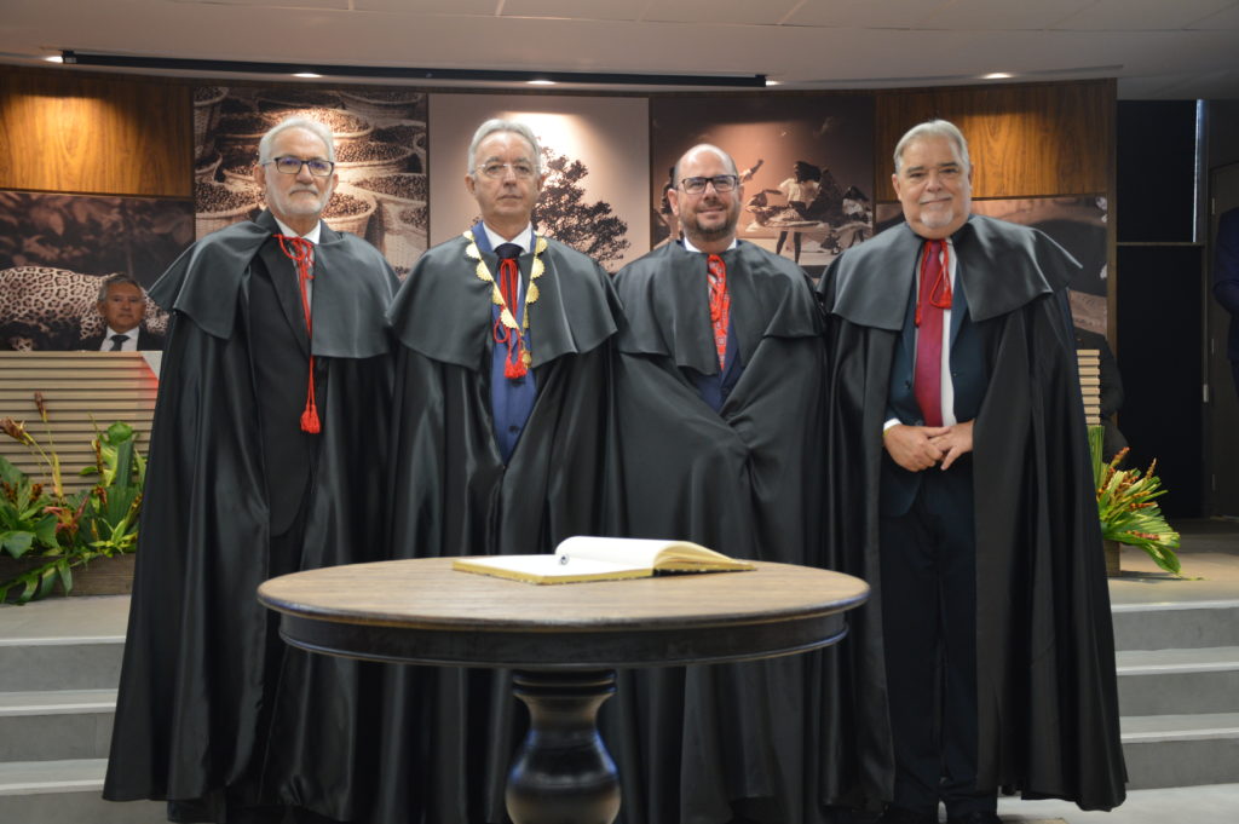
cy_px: 412
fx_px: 1651
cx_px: 620
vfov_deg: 28.0
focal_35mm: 48
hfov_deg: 41.1
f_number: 4
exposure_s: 1/15
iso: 560
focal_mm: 32
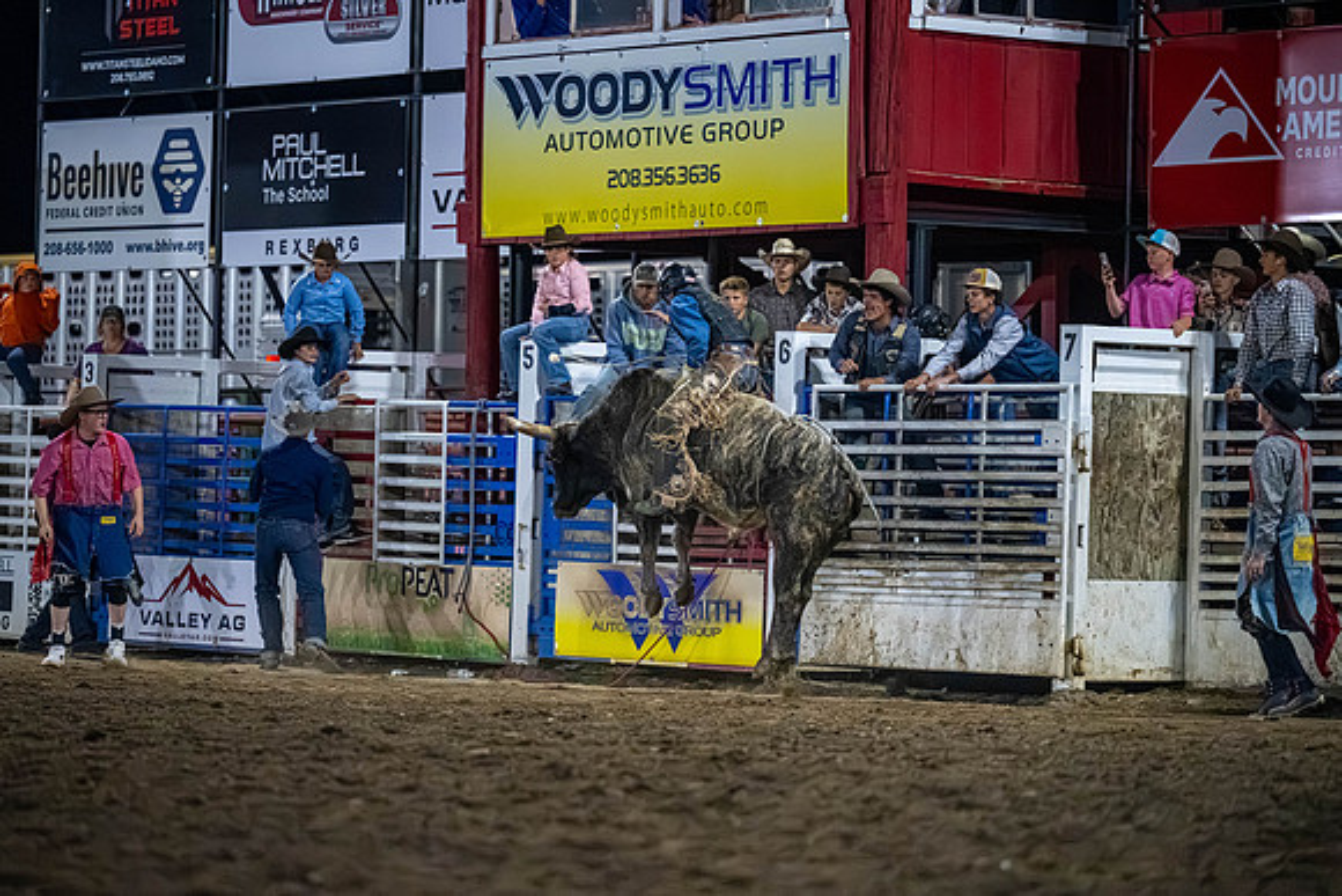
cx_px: 604
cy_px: 493
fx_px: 6153
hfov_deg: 12.4
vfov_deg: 8.3
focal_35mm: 165
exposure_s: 1/800
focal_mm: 150
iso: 6400
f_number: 2.8
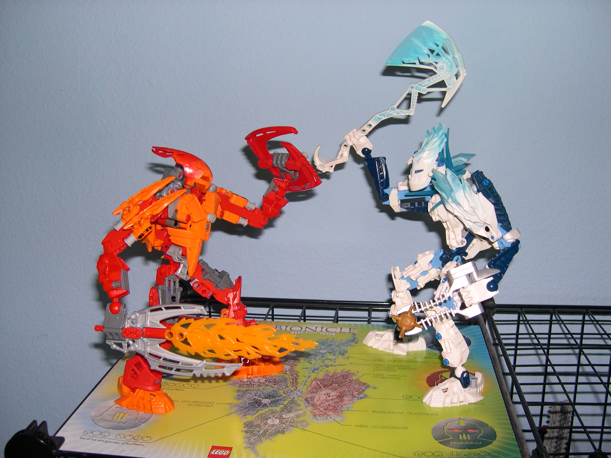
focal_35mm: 38
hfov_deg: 49.0
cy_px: 229
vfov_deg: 37.7
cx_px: 306
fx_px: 671
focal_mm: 8
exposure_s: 1/60
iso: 100
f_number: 2.8
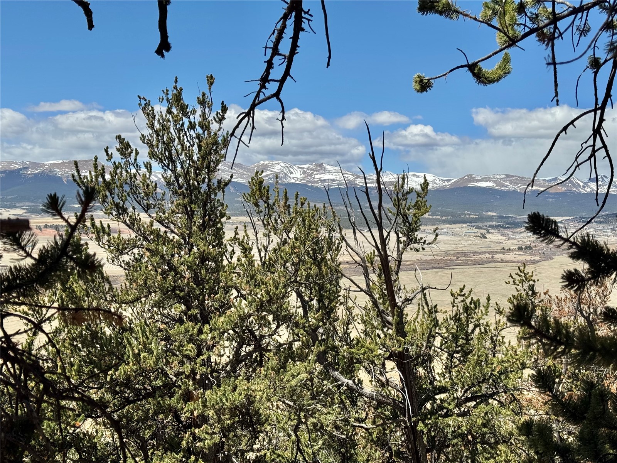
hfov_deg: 39.7
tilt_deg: -2.4
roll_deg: -1.2
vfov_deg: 30.3
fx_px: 856
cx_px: 308
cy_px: 232
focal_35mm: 48
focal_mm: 6.76
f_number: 1.78
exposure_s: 1/5376
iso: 64
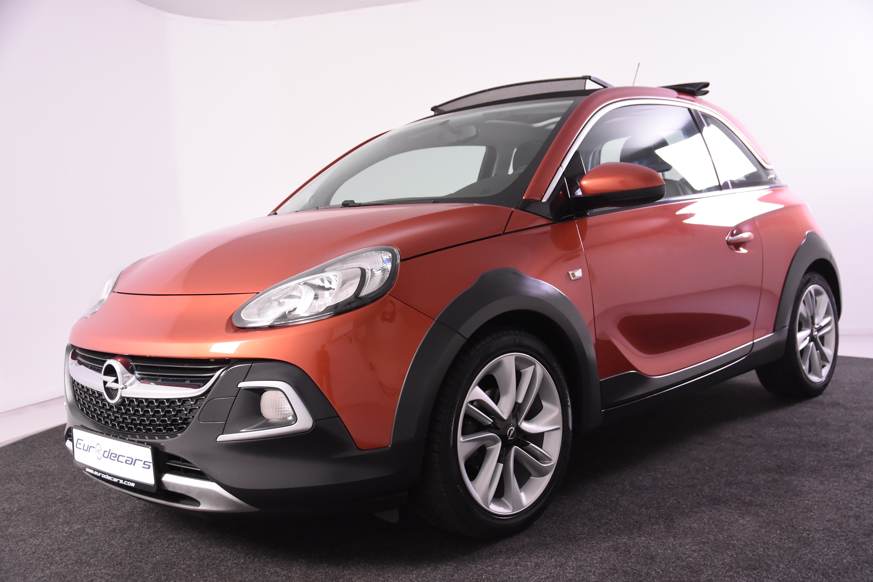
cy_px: 291
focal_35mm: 36
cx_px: 436
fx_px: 873
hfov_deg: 53.1
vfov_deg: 36.9
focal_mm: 24
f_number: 4
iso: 1600
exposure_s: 1/60
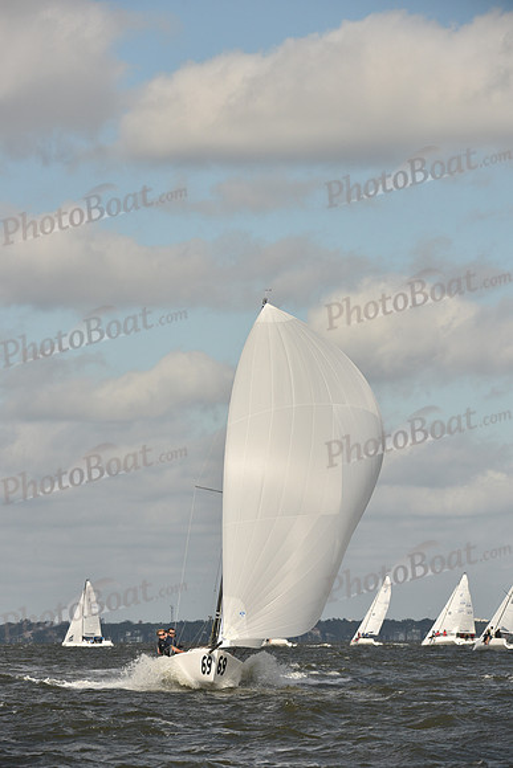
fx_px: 4272
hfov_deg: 6.9
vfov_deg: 10.3
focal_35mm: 200
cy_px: 384
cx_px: 256
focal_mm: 200
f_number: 9
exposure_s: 1/1250
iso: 250
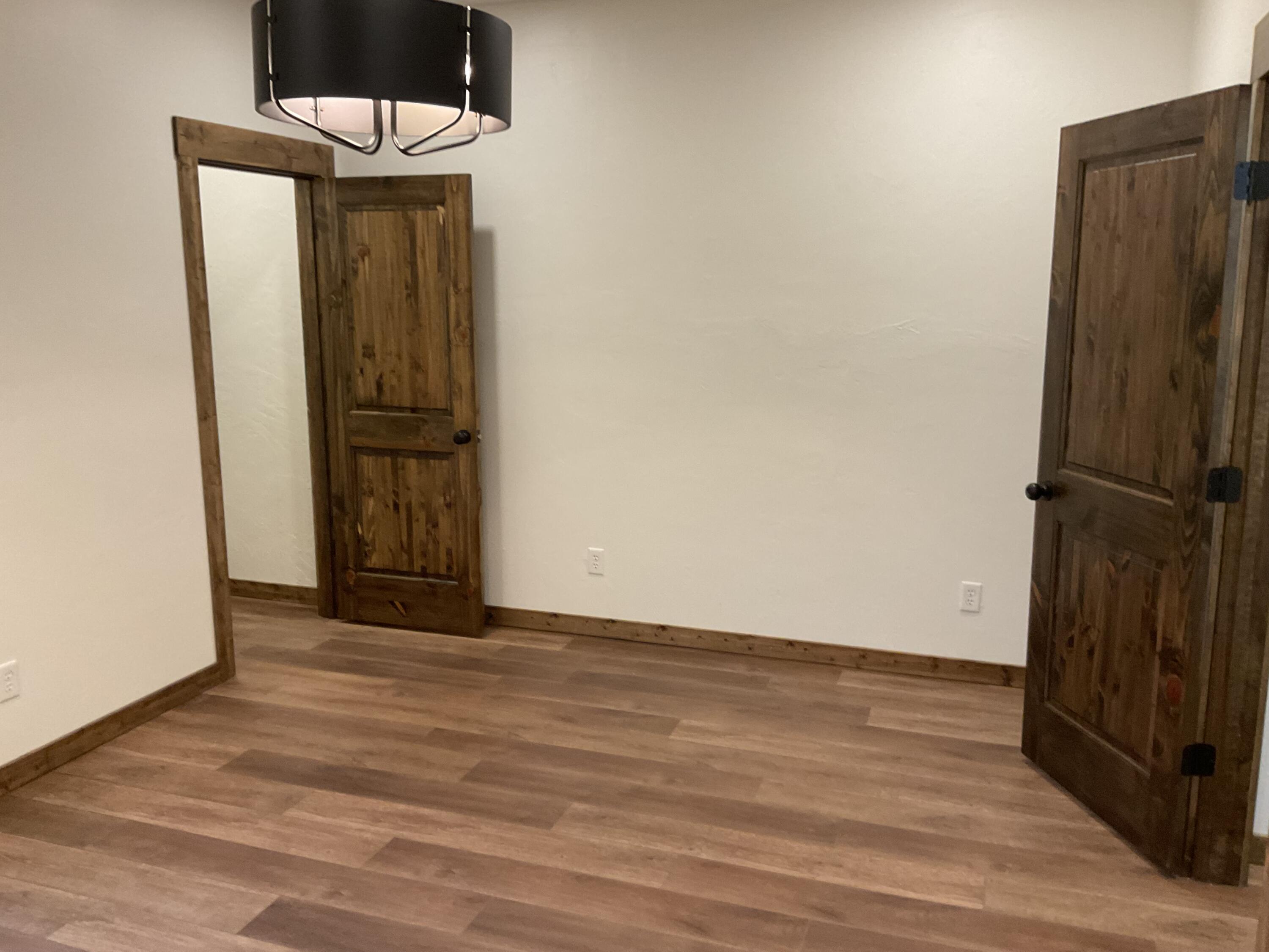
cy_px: 476
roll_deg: +0.1
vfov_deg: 48.2
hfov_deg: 61.7
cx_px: 634
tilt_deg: -12.4
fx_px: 1063
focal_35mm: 29
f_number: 1.8
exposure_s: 1/60
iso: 80
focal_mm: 3
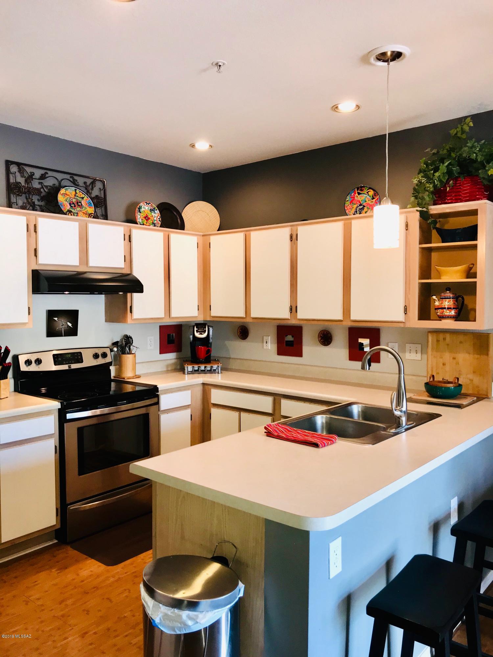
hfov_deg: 49.7
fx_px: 532
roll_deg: -0.1
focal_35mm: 28
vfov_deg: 63.4
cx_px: 246
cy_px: 328
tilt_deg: -1.3
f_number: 1.8
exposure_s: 1/30
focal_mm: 3.99
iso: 32
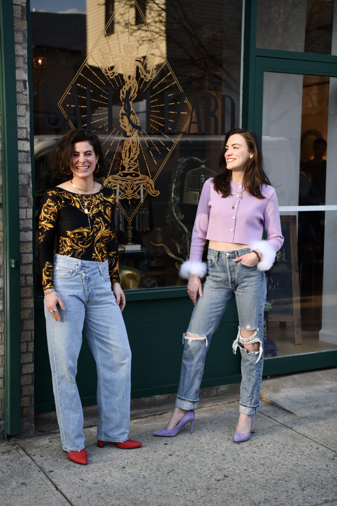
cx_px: 168
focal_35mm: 52
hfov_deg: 26.0
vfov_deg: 38.2
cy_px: 253
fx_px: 730
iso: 250
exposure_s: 1/800
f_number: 2.8
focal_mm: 52
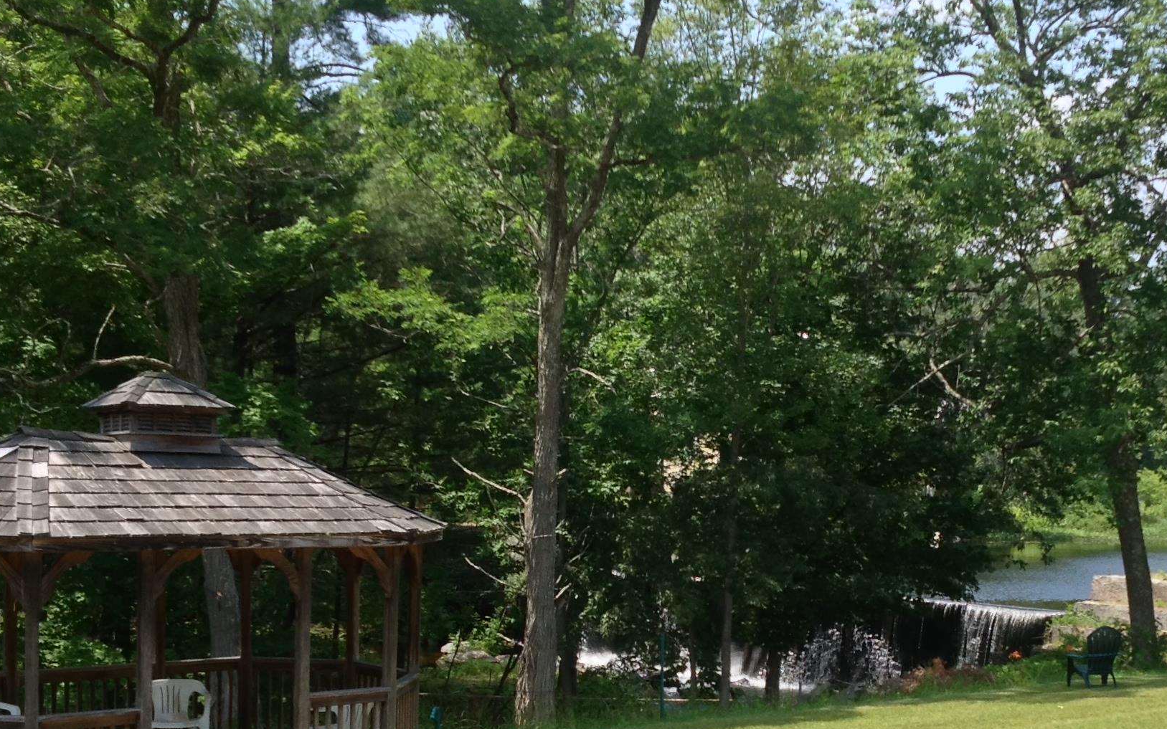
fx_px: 1877
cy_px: 581
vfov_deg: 21.7
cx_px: 726
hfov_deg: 34.4
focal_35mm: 59
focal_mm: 4.28
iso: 50
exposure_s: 1/719
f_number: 2.4
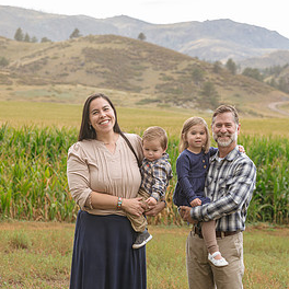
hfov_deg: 15.0
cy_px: 144
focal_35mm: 116
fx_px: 1096
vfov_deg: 15.0
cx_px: 128
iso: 200
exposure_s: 1/125
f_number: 5.6
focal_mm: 80
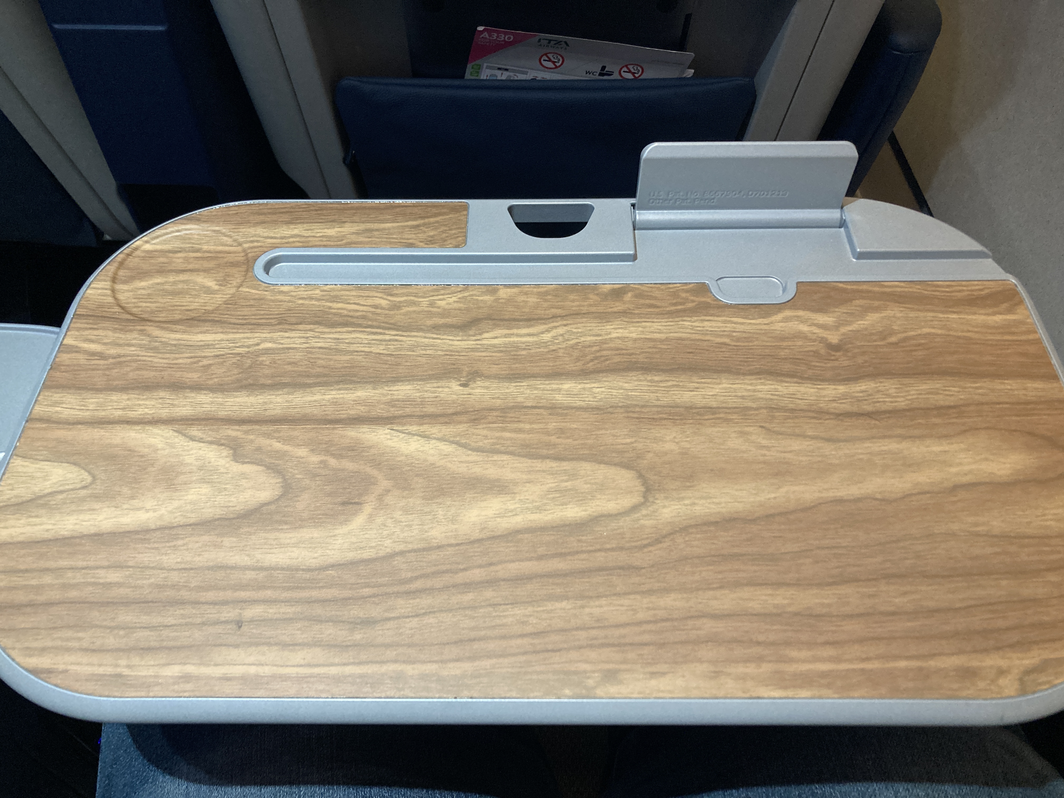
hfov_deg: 63.4
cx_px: 532
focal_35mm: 28
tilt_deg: -50.7
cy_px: 399
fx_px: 861
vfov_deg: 49.7
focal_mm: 3.99
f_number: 1.8
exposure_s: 1/52
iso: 320
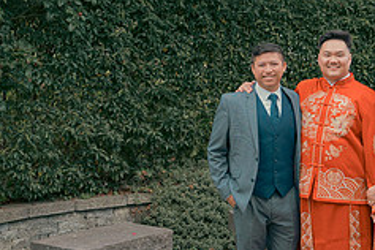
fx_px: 917
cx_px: 343
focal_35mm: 88
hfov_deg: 22.5
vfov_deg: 15.5
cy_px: 99
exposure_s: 1/160
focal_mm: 36
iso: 500
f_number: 5.6
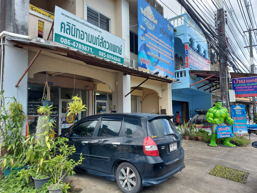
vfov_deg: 56.8
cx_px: 128
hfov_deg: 71.6
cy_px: 96
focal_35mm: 24
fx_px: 178
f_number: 1.8
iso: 32
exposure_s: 1/252
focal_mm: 5.23
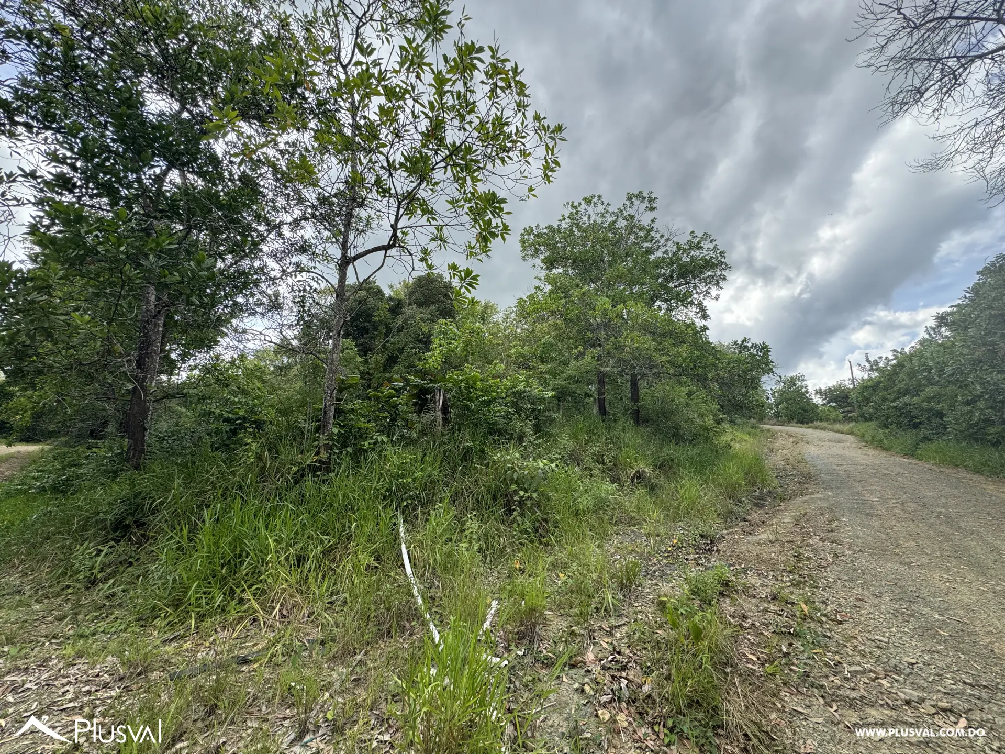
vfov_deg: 85.7
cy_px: 377
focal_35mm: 14
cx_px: 502
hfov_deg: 102.1
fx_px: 406
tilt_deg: +15.7
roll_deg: -0.2
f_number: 2.2
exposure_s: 1/488
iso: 40
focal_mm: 2.22
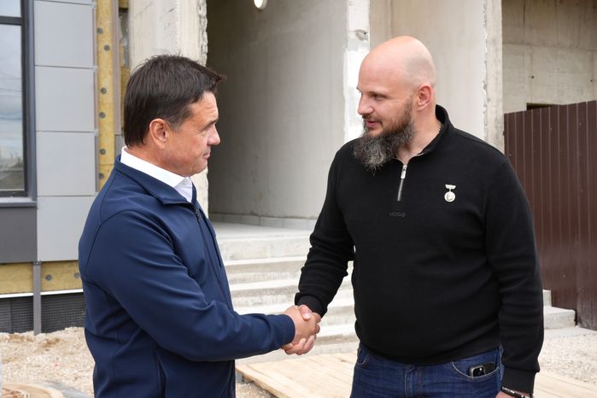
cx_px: 298
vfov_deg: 30.5
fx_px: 730
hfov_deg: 44.5
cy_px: 199
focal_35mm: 44
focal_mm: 44
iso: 400
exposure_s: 1/200
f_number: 8
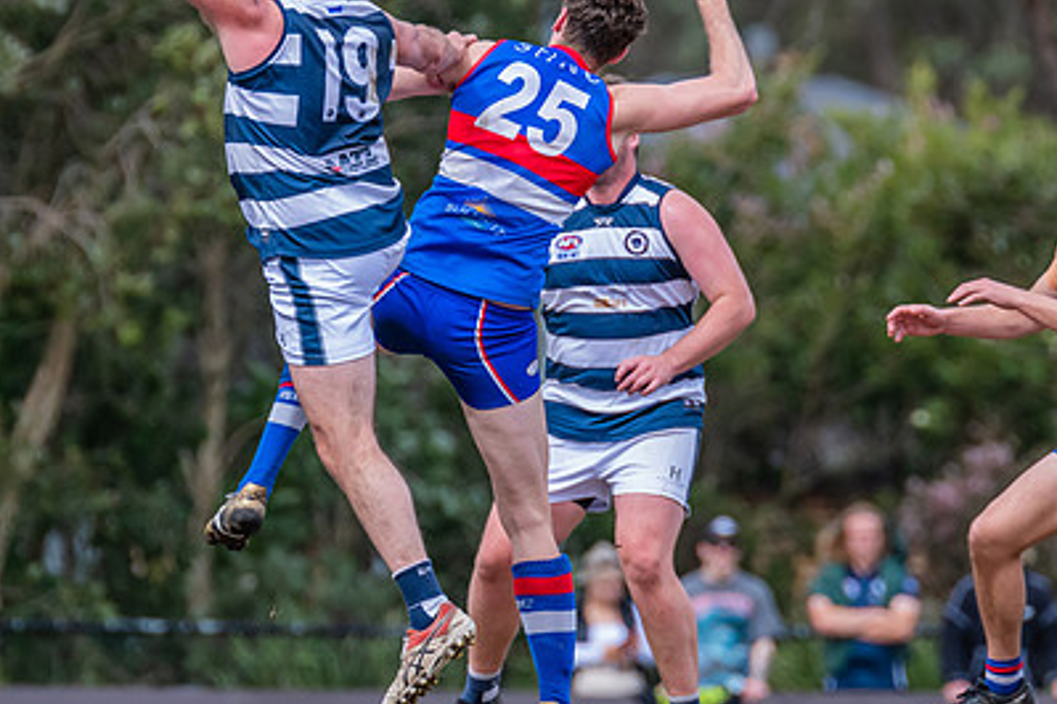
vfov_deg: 1.6
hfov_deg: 2.5
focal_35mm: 838
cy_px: 77
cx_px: 474
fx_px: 24603
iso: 800
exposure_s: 1/2000
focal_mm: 420
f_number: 5.6
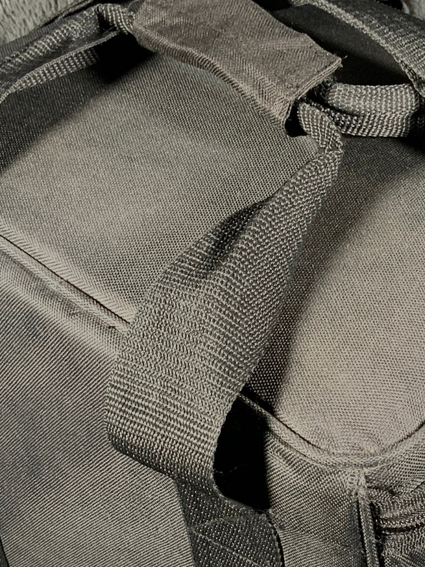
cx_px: 306
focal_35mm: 85
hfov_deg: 17.3
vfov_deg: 22.7
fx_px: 1391
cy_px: 440
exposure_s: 1/62
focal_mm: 3
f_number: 1.8
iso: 64
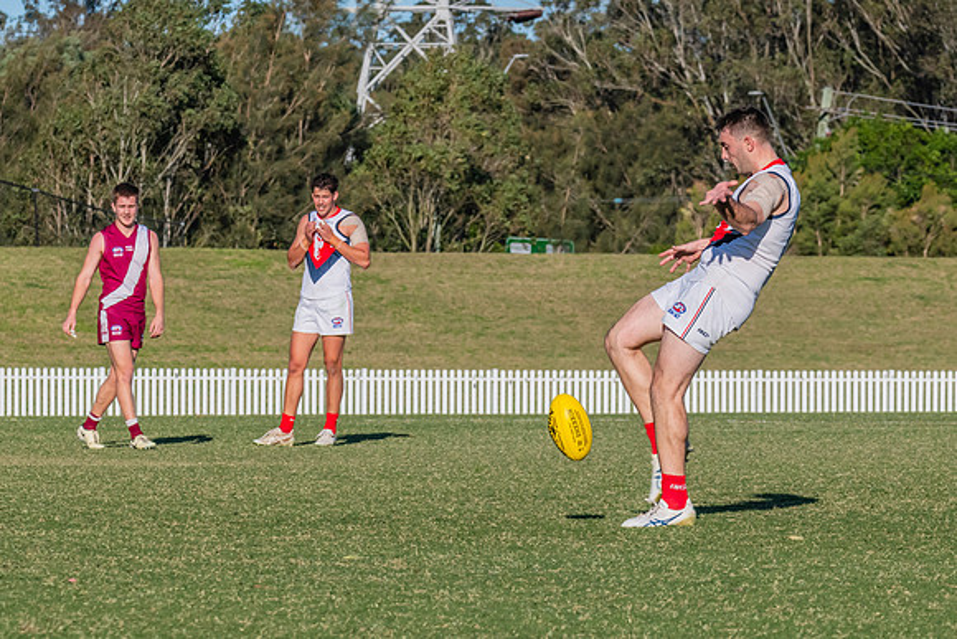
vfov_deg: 4.5
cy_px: 324
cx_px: 684
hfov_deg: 6.7
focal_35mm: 305
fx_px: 8109
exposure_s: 1/1250
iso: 800
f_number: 16
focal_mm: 210
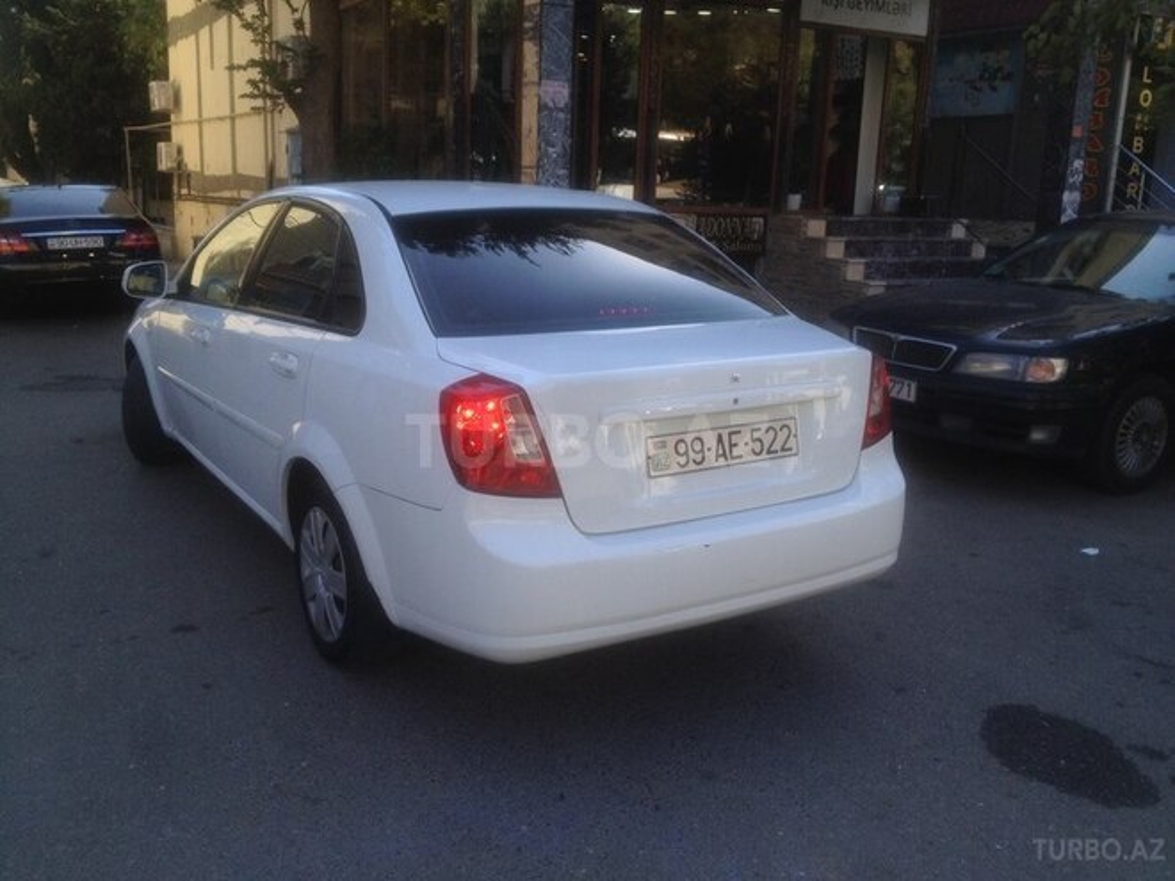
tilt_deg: -17.4
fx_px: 1188
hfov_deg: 52.6
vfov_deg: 40.7
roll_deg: -1.9
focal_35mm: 35
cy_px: 440
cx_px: 588
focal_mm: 4.28
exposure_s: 1/681
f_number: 2.4
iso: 50
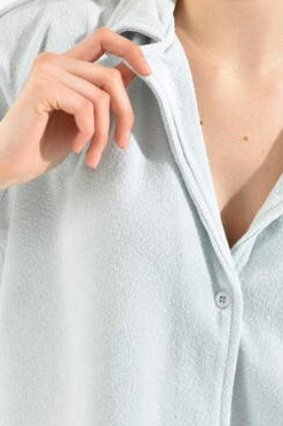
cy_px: 24
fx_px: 1098
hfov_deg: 14.7
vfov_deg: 21.3
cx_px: 197
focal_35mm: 93
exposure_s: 1/160
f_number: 7.1
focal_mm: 46
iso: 100
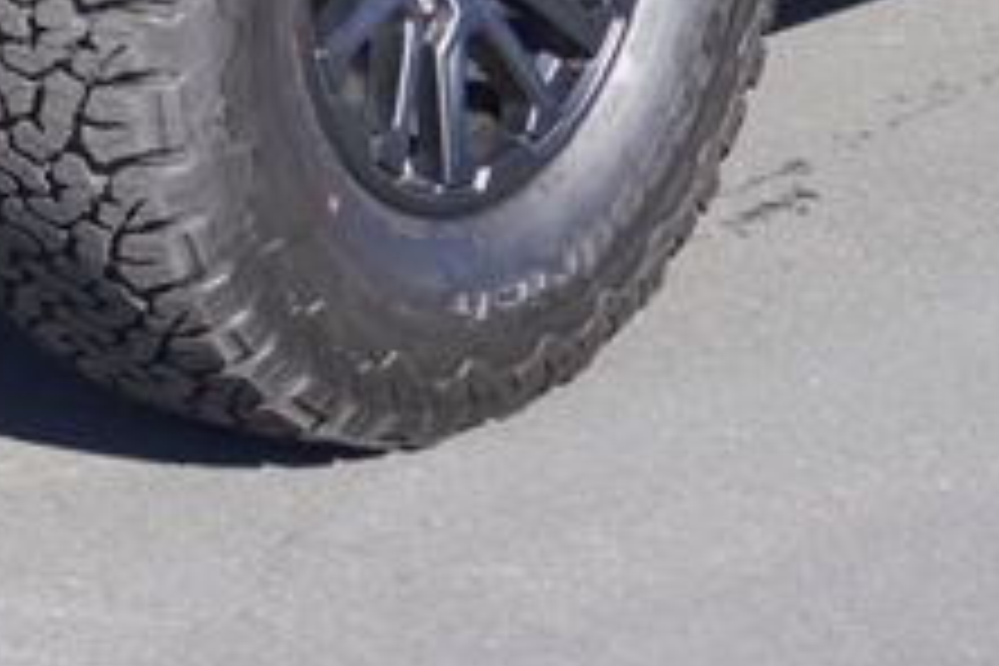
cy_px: -598
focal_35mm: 180
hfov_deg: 11.4
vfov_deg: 7.4
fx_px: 4995
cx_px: 292
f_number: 6.3
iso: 100
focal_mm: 26
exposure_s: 1/125
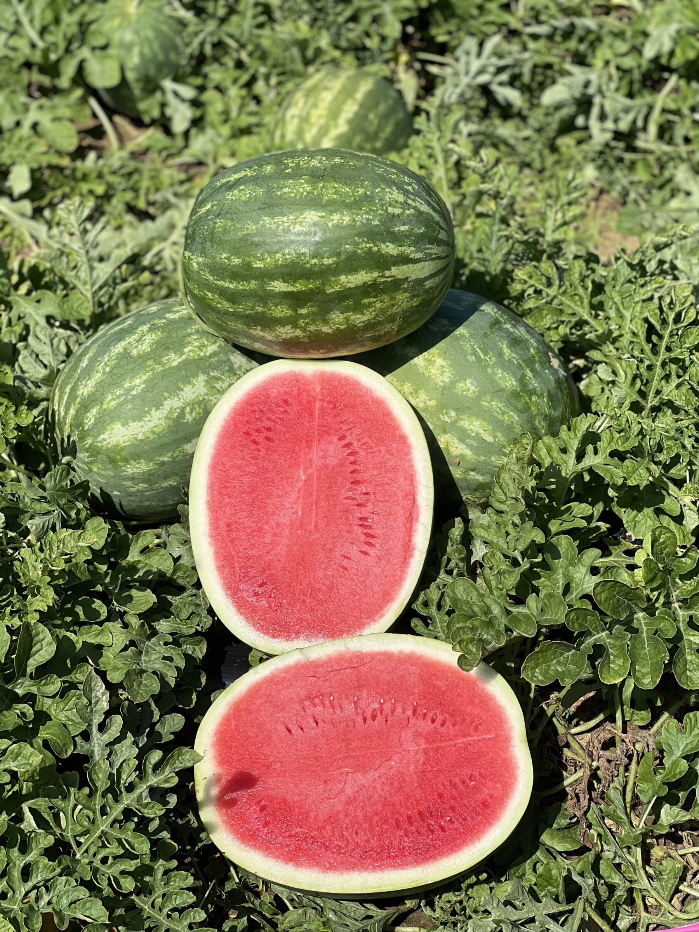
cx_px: 350
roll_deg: +2.6
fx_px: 2073
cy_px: 466
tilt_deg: -39.2
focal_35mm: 77
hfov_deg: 19.1
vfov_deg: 25.3
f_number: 2.8
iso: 32
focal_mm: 9
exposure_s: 1/1085
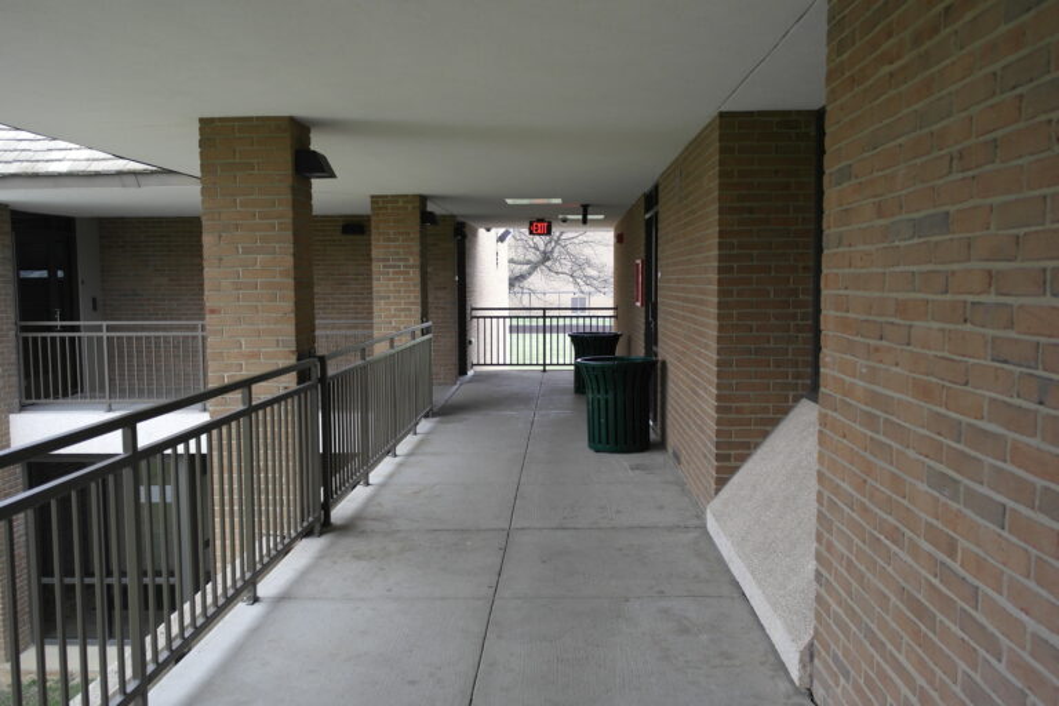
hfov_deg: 61.9
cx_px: 530
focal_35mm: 30
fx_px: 882
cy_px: 353
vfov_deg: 43.6
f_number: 3.5
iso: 200
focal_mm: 20
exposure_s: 1/80
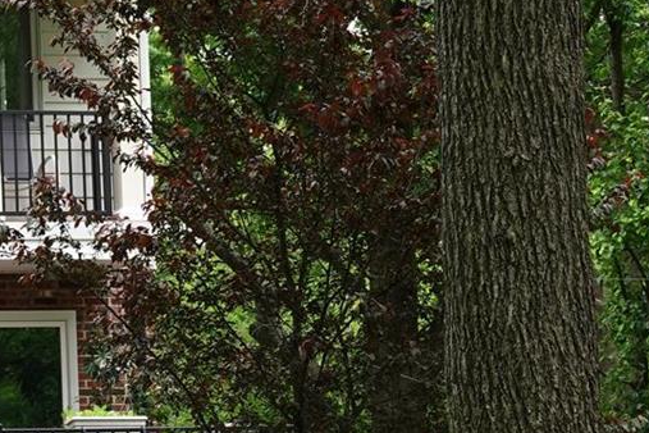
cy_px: 225
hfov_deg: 8.3
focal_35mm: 243
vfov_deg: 5.7
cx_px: -357
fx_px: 4380
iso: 100
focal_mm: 28.07
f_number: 4
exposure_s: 1/250
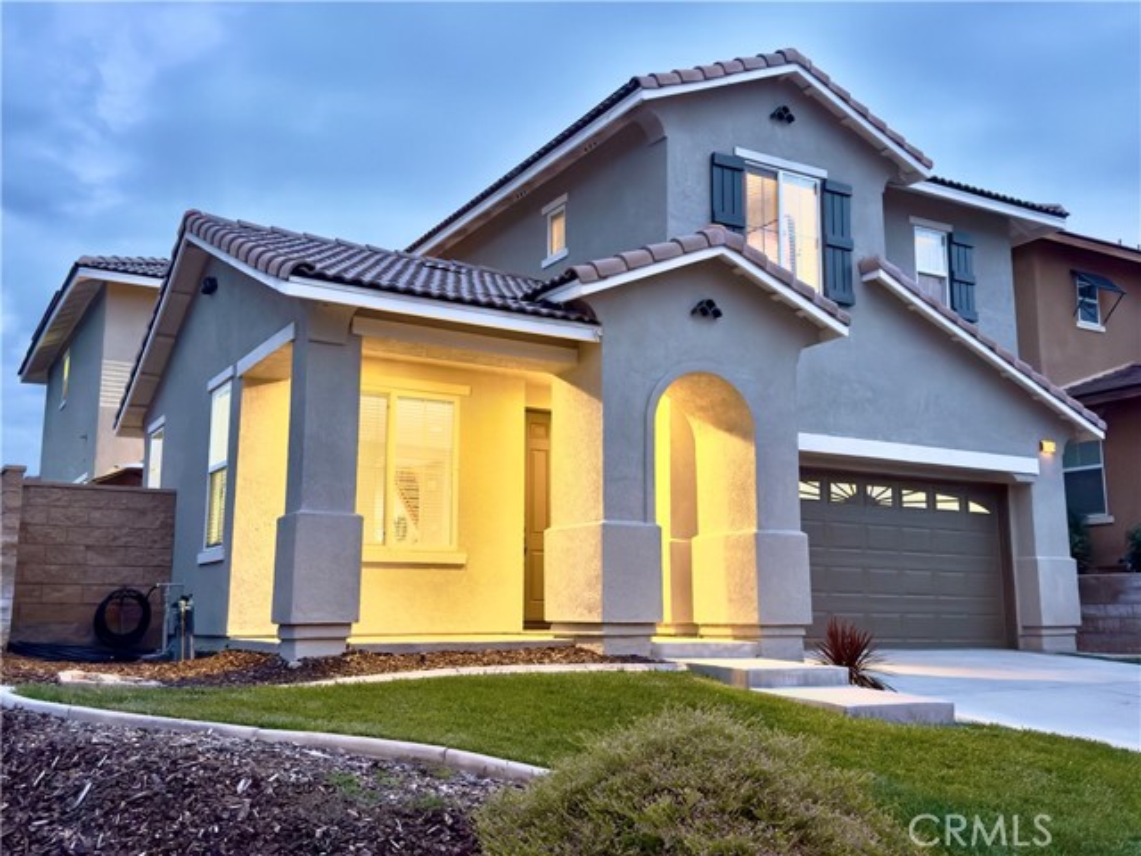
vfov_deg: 40.7
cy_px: 428
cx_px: 570
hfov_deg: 52.6
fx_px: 1154
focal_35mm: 35
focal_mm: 6.76
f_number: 1.78
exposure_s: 1/30
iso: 800
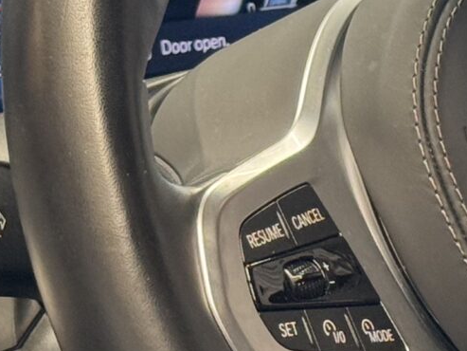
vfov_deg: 6.0
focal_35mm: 249
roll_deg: +0.0
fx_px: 3360
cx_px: 564
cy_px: 287
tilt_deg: -14.5
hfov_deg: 7.9
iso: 250
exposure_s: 1/49
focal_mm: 6.76
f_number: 1.78
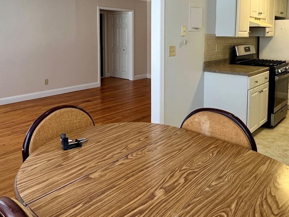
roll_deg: -0.2
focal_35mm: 29
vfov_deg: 46.6
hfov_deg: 61.6
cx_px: 151
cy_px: 56
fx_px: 242
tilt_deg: -5.3
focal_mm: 1.57
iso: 200
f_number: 1.8
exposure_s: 1/120
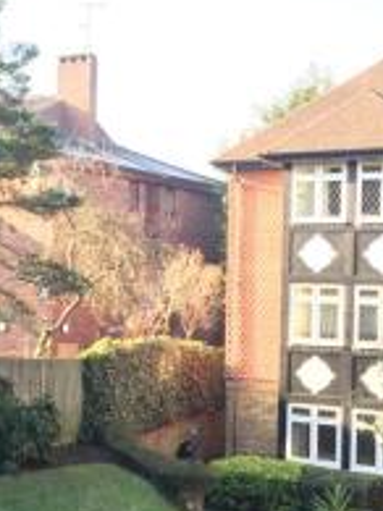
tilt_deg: -0.1
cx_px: 47
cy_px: 282
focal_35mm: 65
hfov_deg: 22.1
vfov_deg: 29.8
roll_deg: -0.8
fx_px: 960
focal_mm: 4.15
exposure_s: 1/100
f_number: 2.2
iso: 32
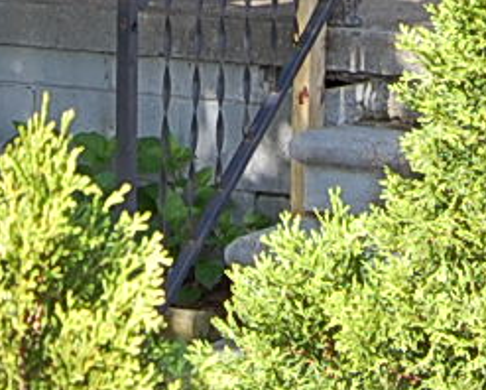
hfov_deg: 11.2
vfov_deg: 8.5
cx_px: 89
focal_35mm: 171
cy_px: -449
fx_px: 2462
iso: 200
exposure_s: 1/160
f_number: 6.3
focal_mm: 20
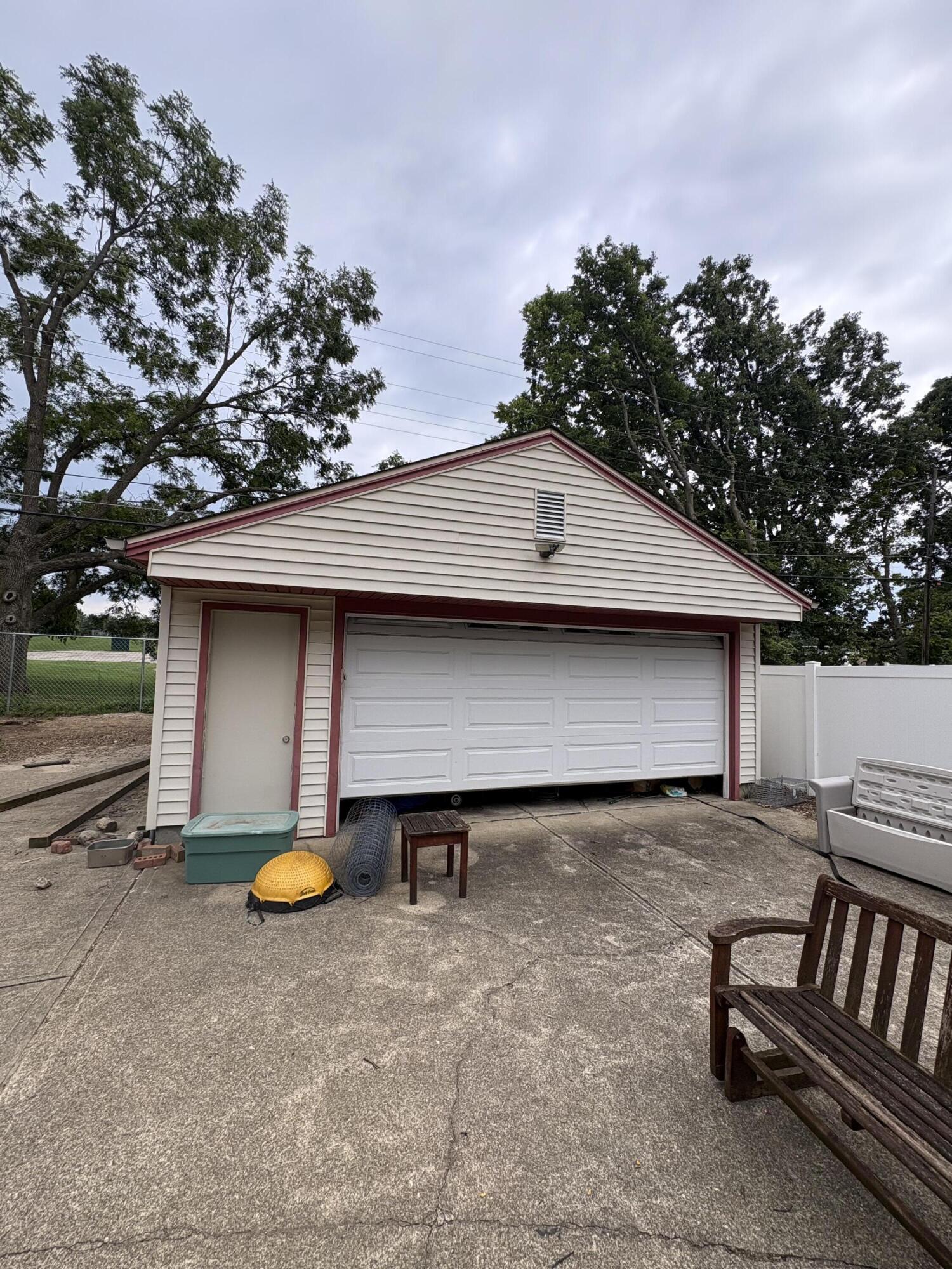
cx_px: 476
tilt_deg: +4.2
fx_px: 513
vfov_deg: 102.1
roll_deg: -1.3
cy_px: 634
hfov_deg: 85.7
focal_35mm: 14
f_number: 2.2
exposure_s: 1/152
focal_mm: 2.22
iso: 40
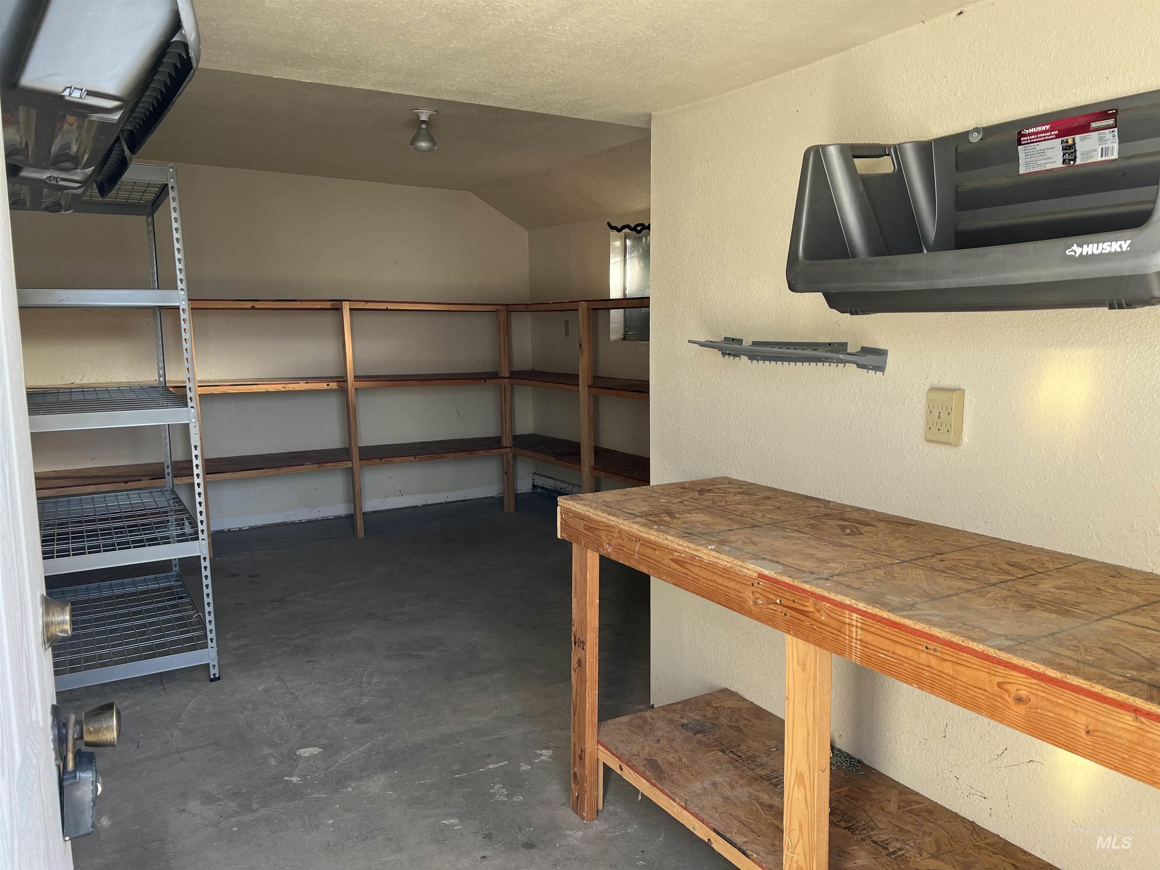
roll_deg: +0.1
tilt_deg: -7.9
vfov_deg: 53.1
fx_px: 871
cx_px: 580
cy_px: 435
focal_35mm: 26
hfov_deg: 67.3
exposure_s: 1/171
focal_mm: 5.7
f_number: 1.5
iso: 50
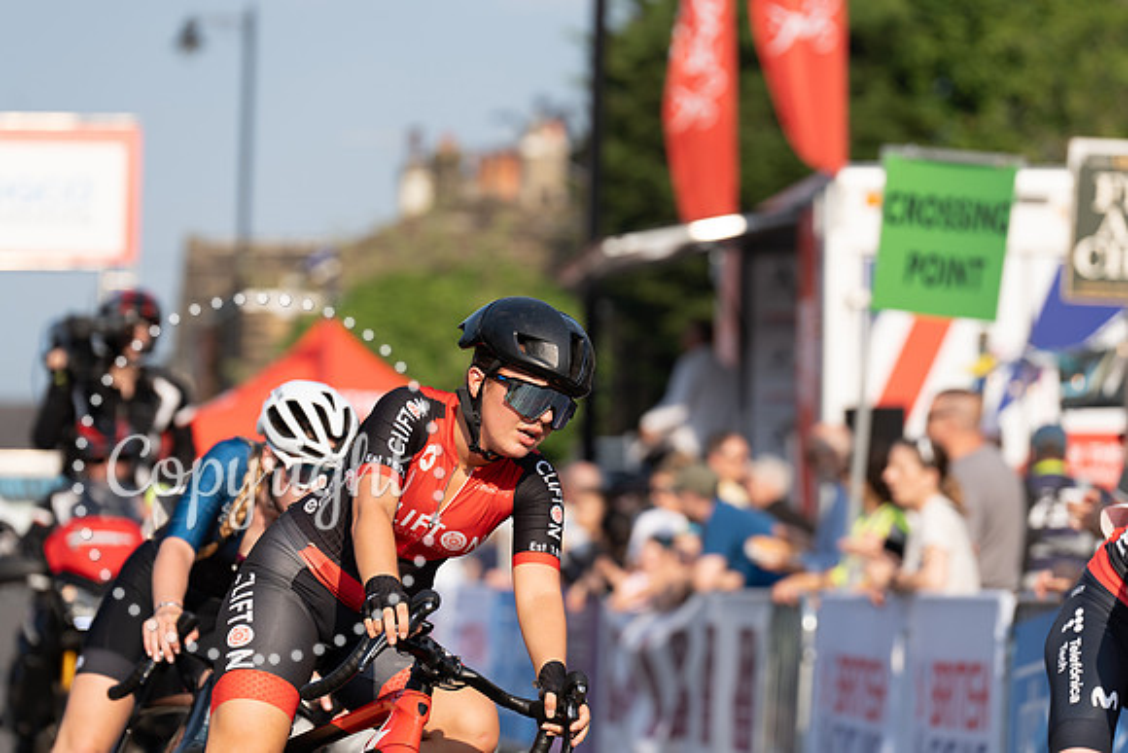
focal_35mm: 191
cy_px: 376
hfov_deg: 10.8
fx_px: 5986
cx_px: 564
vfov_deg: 7.2
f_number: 4.5
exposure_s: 1/1000
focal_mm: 191
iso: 160
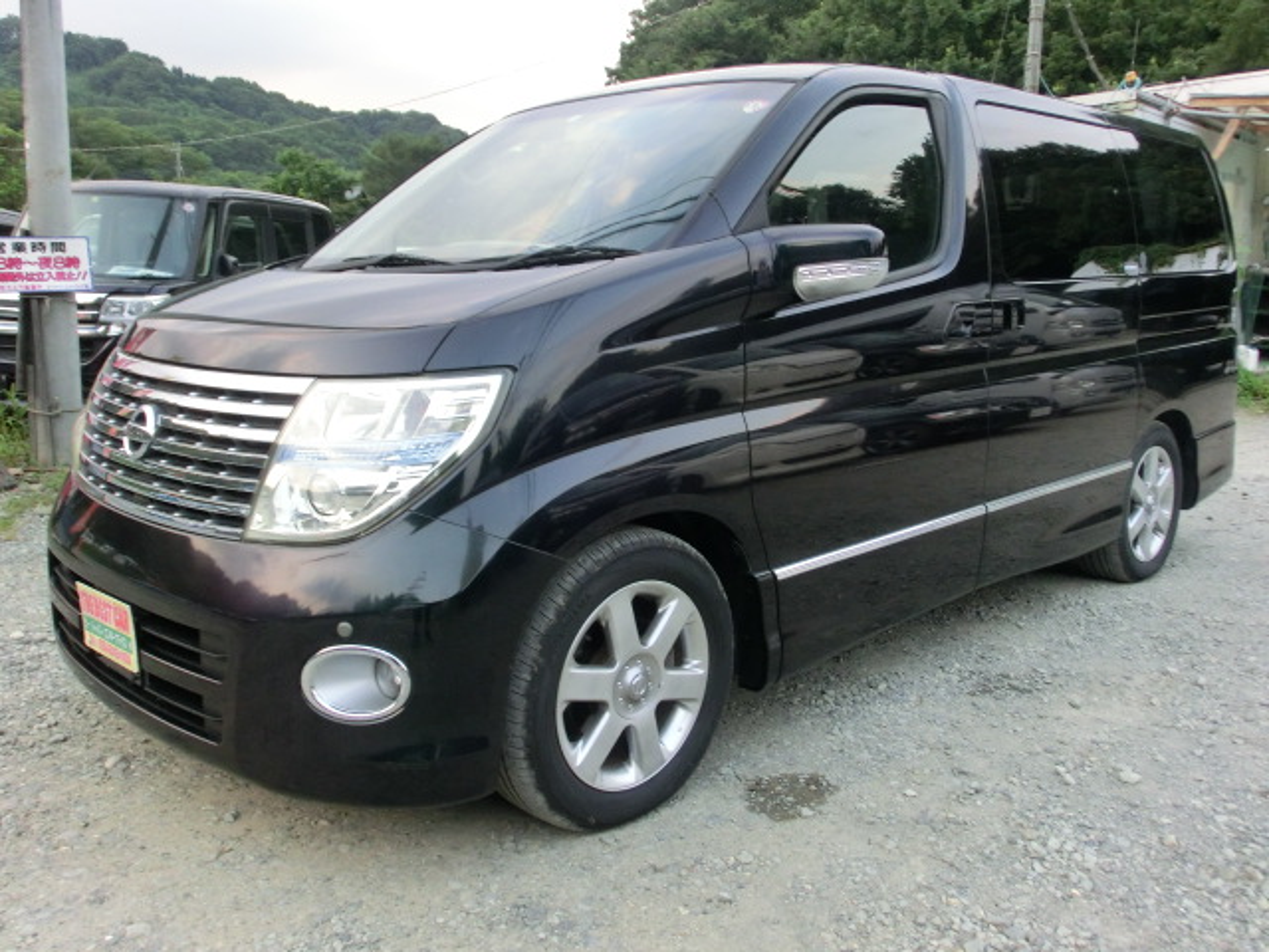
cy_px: 476
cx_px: 634
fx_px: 1210
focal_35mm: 33
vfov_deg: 42.9
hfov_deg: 55.4
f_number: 3.7
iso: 400
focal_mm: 5.86
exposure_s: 1/60
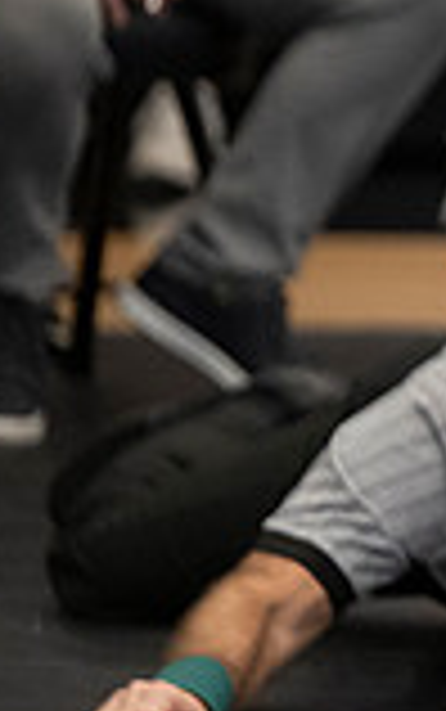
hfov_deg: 1.8
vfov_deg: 3.0
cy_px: 449
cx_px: 1173
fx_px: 13802
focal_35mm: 711
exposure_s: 1/1000
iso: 3200
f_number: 2.8
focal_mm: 170
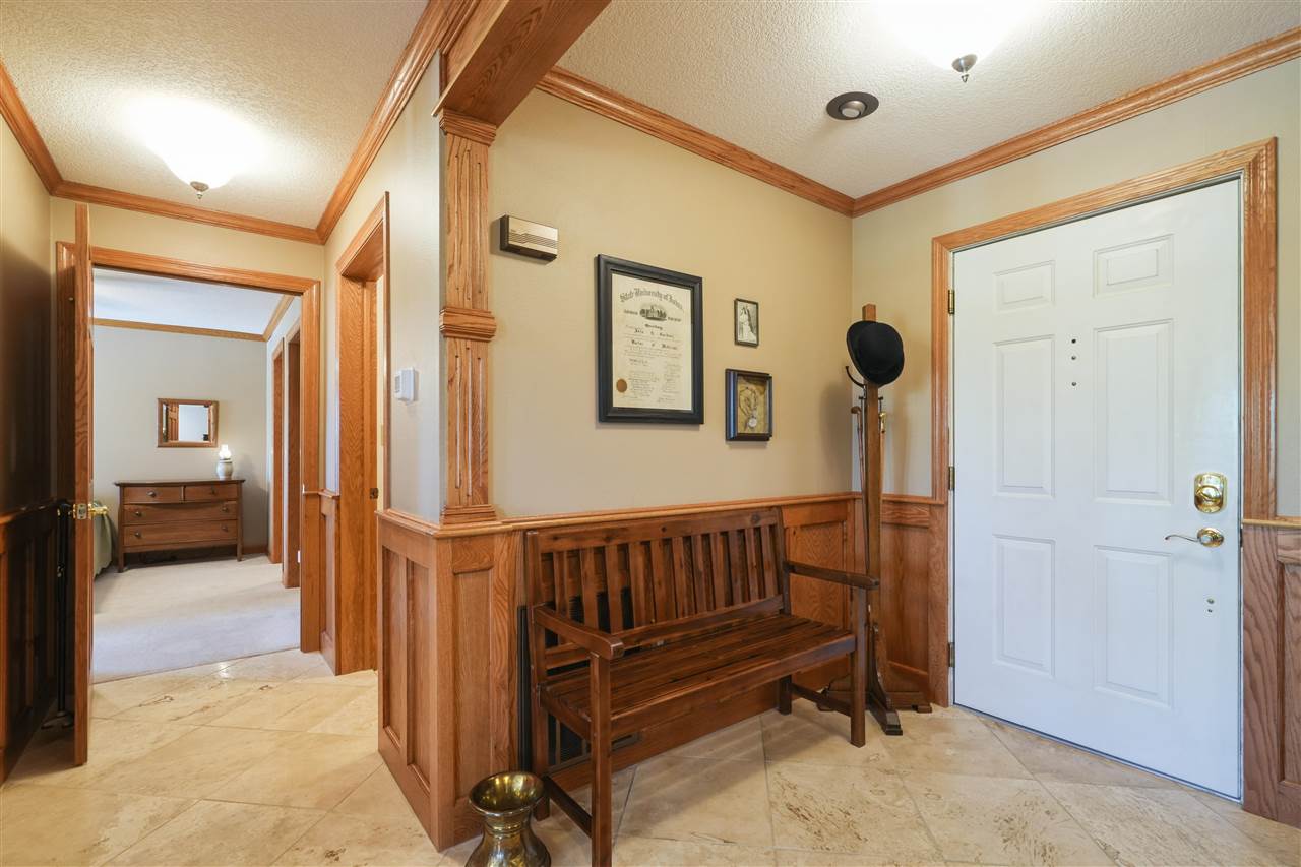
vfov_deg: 73.7
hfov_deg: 96.7
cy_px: 434
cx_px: 650
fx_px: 578
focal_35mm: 16
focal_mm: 16
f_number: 10
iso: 400
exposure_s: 1/1.67
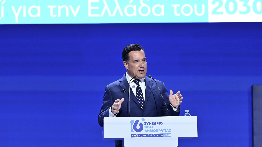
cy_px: 83
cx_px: 131
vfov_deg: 6.4
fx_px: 1313
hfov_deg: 11.4
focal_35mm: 189
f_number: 4.5
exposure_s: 1/200
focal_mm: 120
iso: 2000
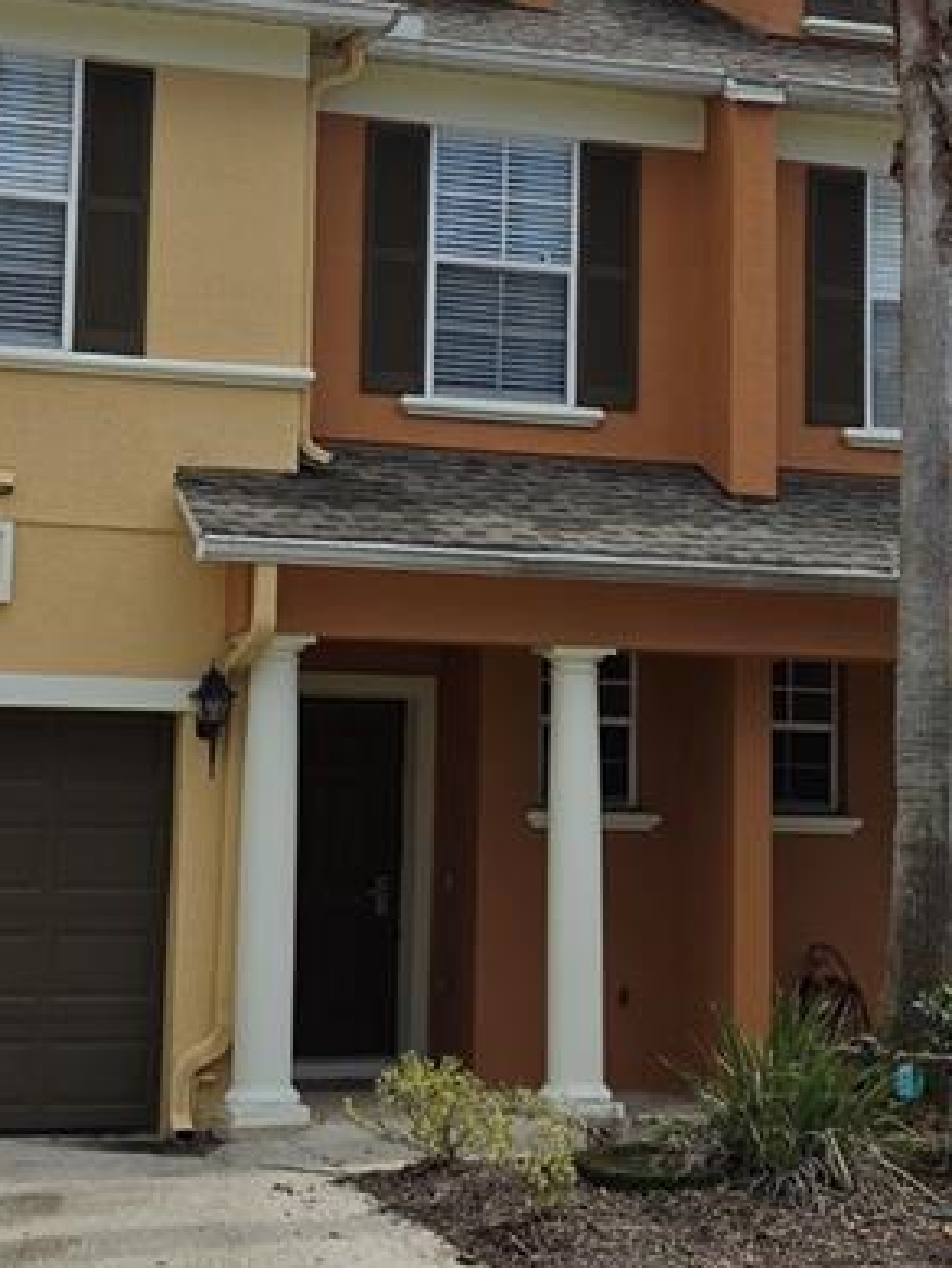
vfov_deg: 27.3
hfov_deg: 20.7
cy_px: 450
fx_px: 2602
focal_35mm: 71
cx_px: 440
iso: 50
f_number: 1.4
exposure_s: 1/7939
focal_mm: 6.5
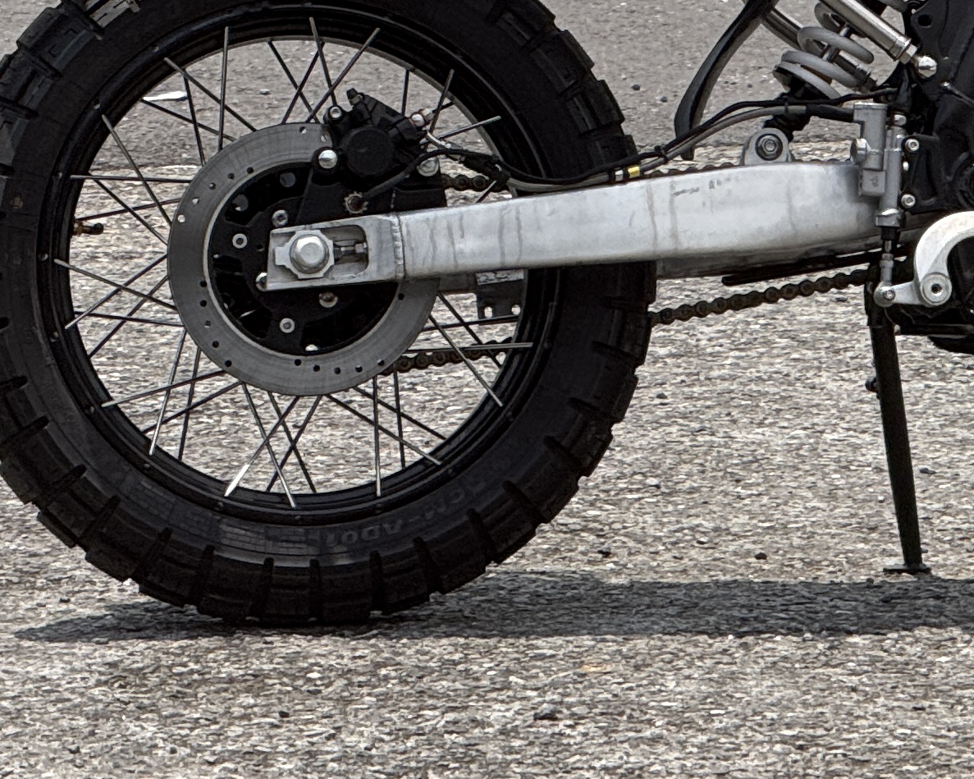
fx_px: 11470
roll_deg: -0.3
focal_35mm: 398
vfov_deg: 3.9
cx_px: 1168
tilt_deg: -4.1
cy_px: -239
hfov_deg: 4.8
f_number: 2.8
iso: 50
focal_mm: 15.66
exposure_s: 1/1818
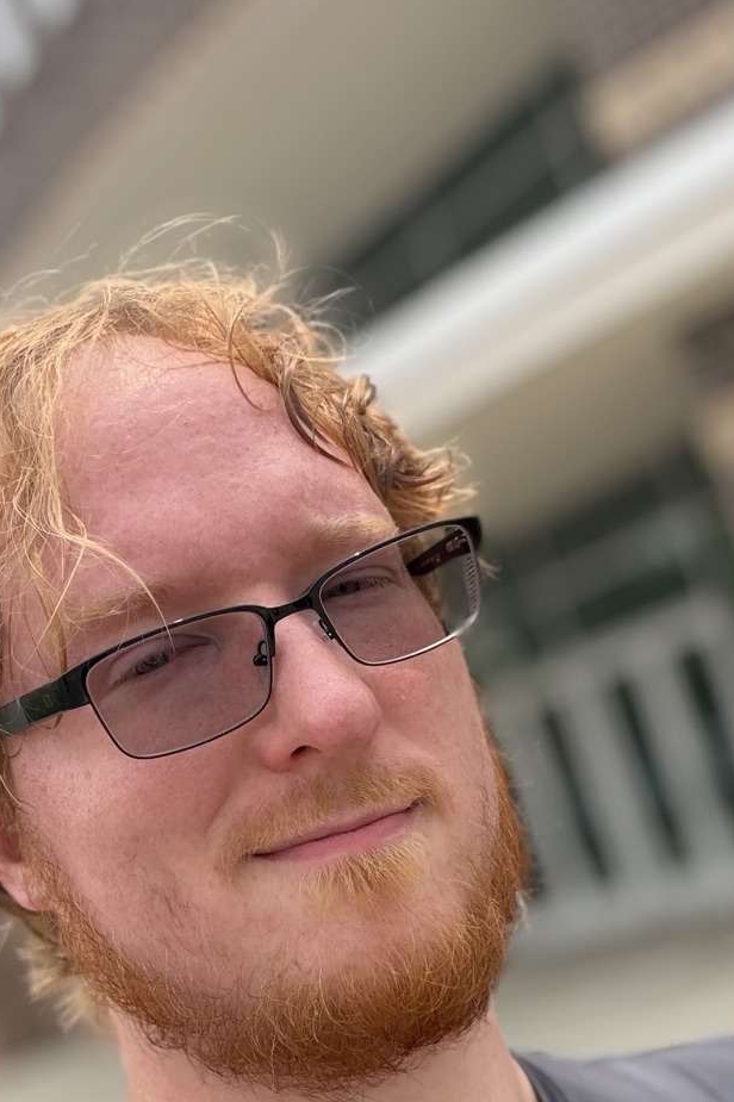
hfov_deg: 25.0
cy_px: 892
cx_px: 337
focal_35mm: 54
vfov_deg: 35.6
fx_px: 1653
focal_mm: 2.71
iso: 40
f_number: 1.9
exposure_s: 1/1010
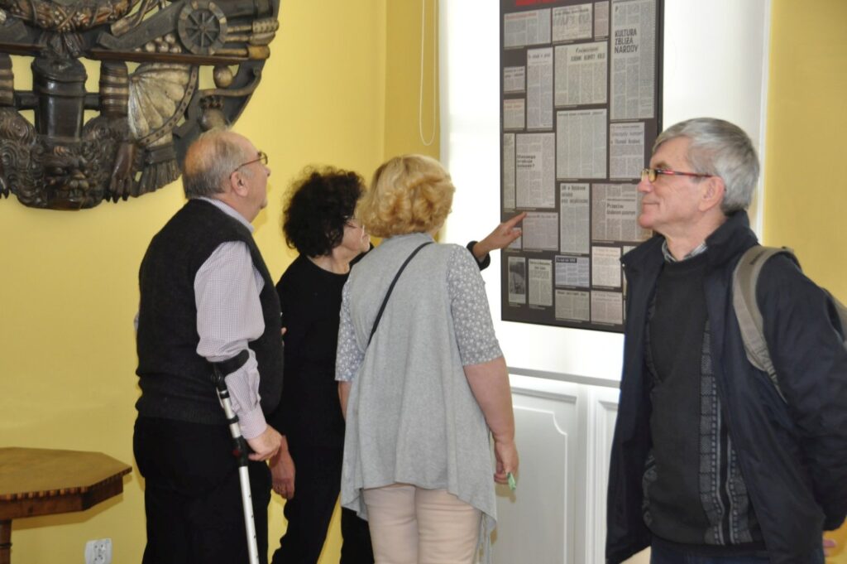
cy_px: 282
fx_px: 1834
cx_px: 424
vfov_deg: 17.5
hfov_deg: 26.0
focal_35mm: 78
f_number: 5.6
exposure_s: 1/80
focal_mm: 52
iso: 800
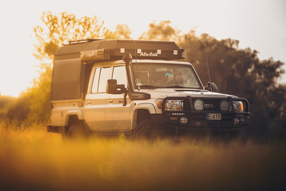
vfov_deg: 6.9
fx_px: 1589
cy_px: 96
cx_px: 143
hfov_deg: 10.3
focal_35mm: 200
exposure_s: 1/1000
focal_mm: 200
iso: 400
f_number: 2.8
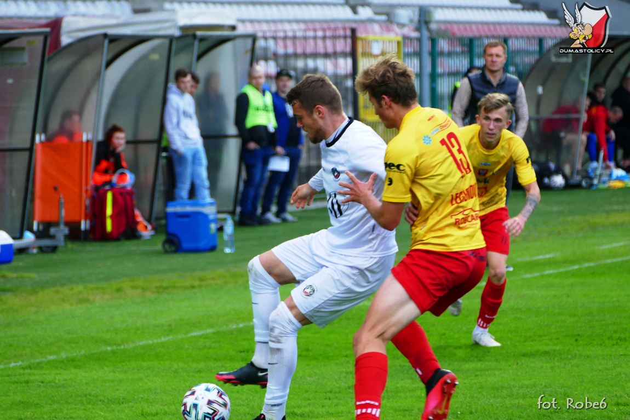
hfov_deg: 6.9
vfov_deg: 4.6
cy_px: 210
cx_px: 315
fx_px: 5250
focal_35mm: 300
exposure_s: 1/500
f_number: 4
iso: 320
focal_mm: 109.3
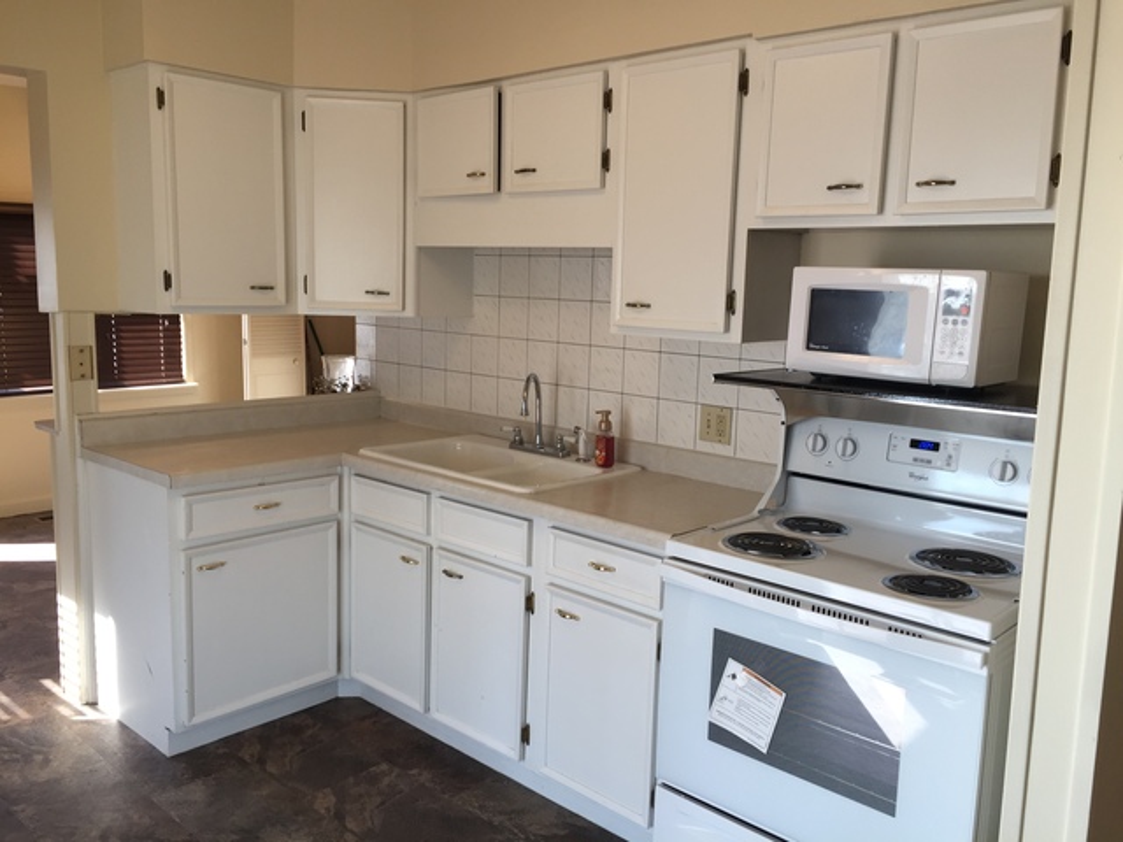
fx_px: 941
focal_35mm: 29
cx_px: 562
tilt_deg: -11.3
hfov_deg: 61.7
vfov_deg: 48.2
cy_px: 421
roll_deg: -2.0
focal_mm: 4.15
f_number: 2.2
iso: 32
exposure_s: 1/60
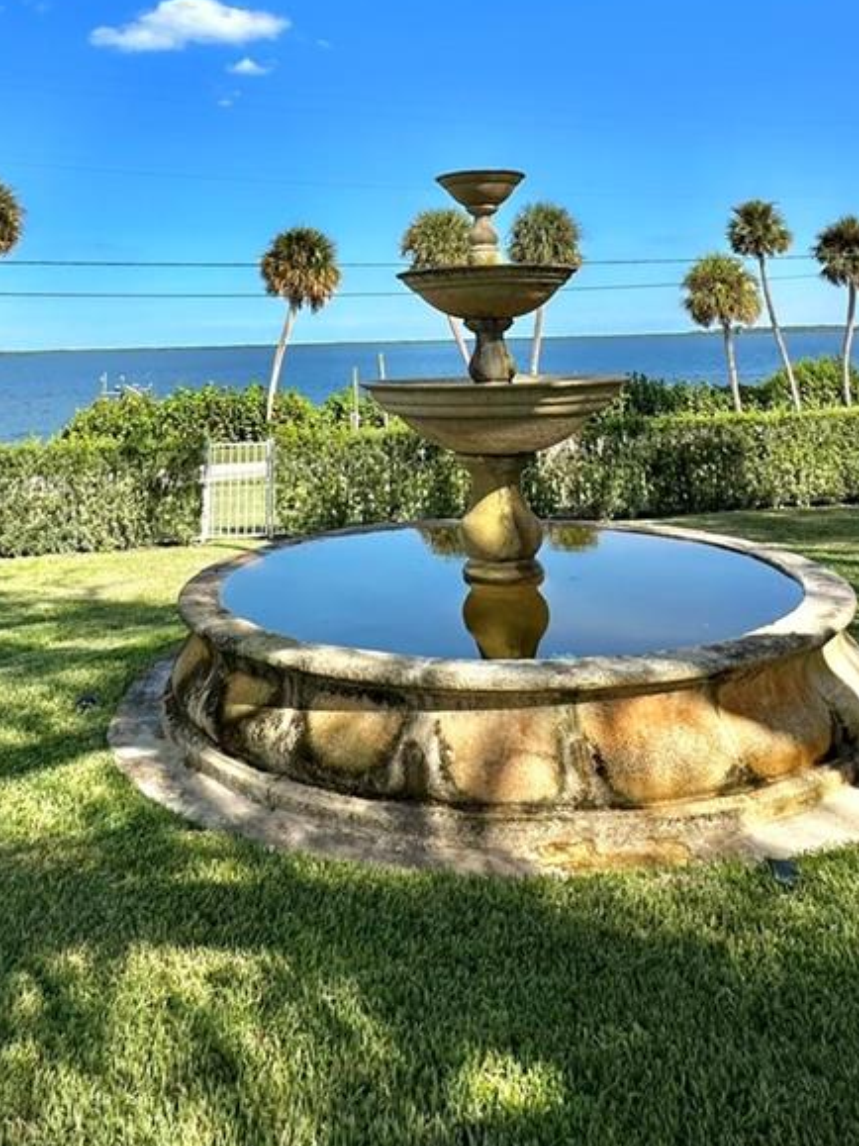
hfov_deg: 48.0
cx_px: 364
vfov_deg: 50.8
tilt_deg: +19.9
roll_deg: +1.3
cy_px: 22
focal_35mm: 29
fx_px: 960
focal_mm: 2.22
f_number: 2.2
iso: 40
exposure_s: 1/2053
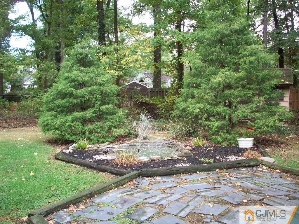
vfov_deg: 38.7
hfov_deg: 50.1
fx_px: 320
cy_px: 112
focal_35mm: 37
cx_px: 150
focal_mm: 6.2
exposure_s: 1/77.6
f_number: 2.8
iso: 80
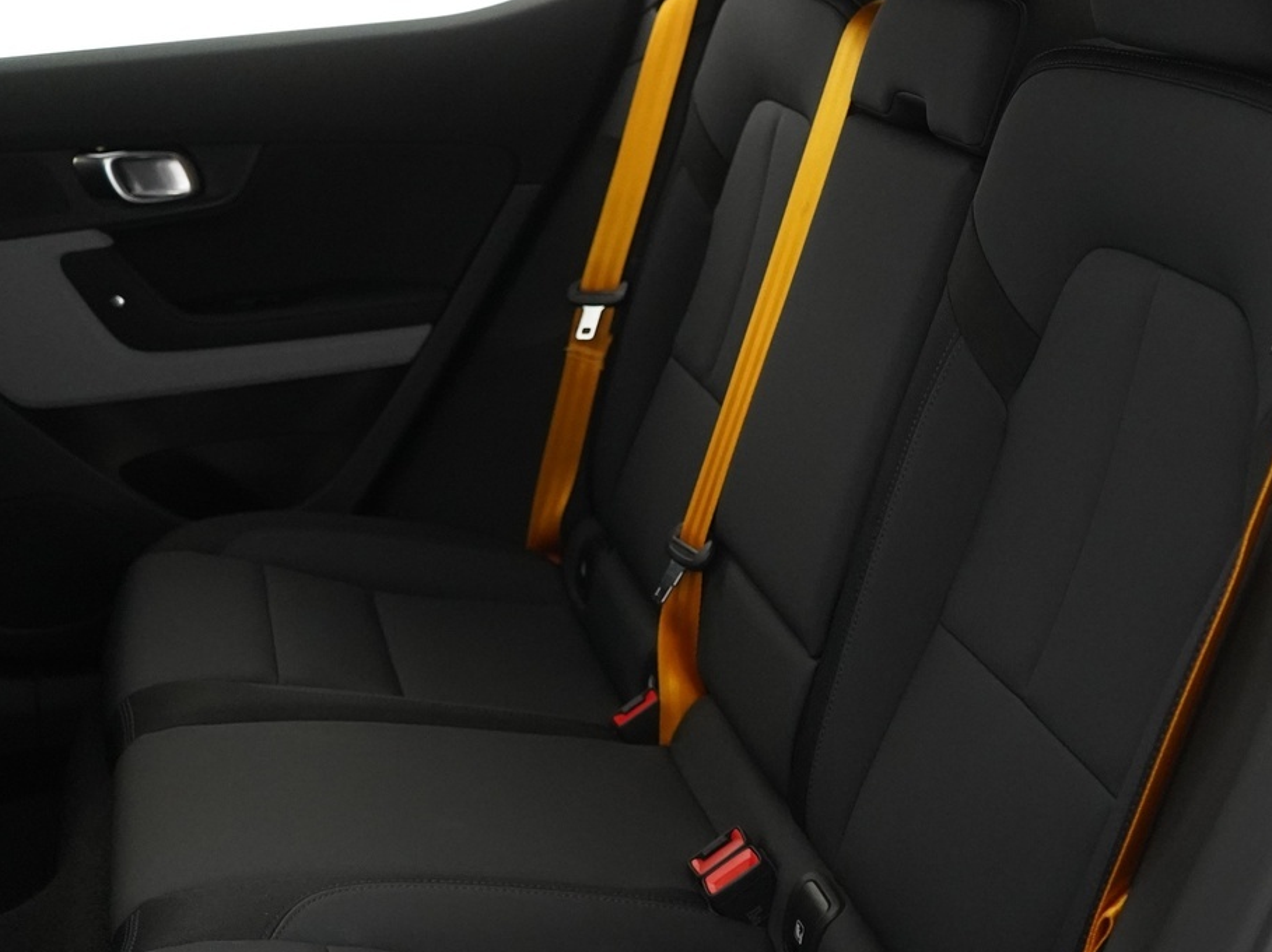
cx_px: 806
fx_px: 1763
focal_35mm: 48
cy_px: 442
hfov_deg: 39.4
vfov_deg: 30.2
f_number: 3.5
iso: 6400
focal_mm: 28
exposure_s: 1/80
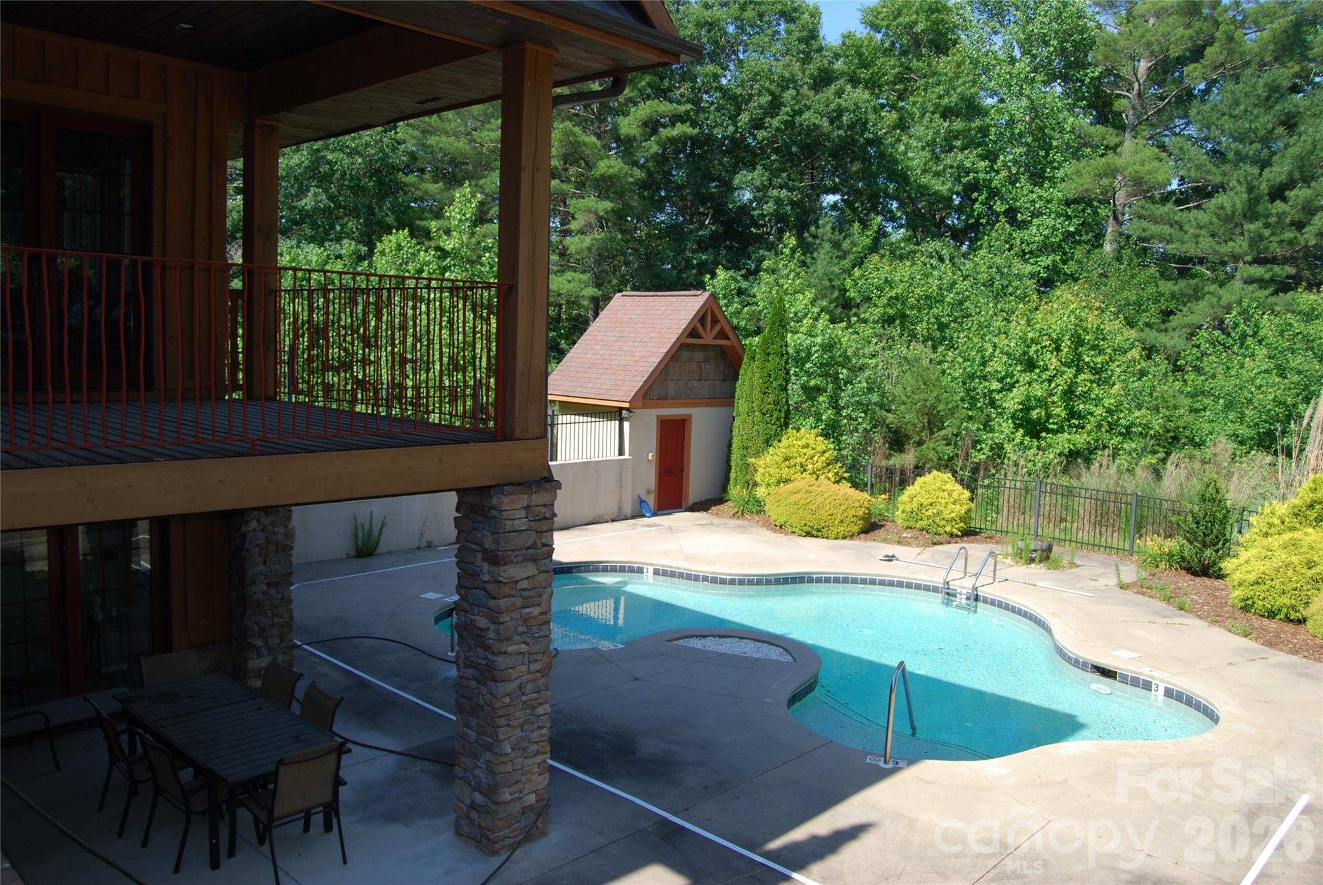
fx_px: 993
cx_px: 662
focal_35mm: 27
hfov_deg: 67.3
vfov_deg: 48.0
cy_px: 442
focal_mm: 18
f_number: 6.3
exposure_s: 1/200
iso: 100
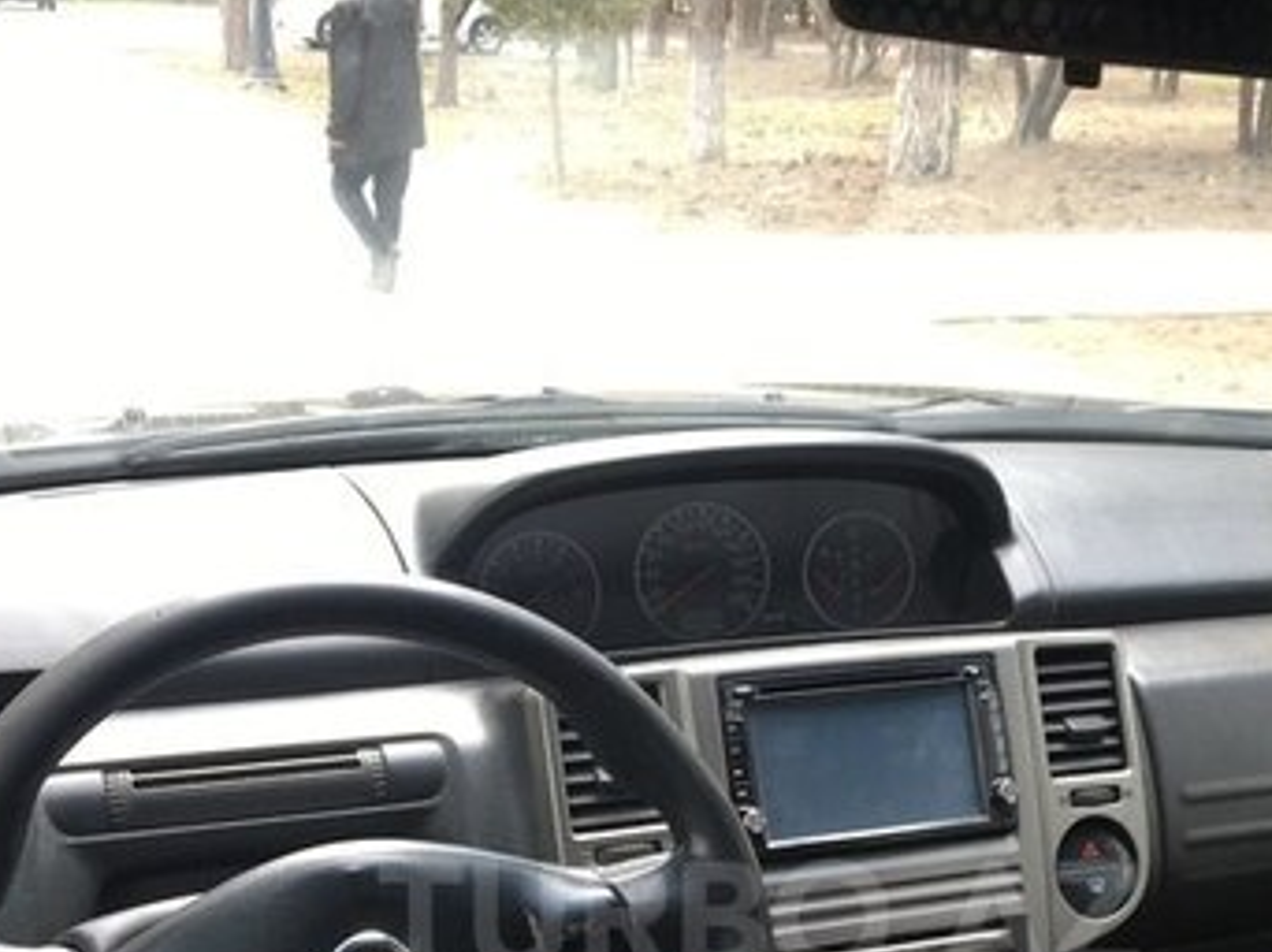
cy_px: 917
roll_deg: -4.0
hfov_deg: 34.3
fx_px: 2056
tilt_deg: -23.6
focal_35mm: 56
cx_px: 759
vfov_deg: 25.0
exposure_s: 1/50
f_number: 2.2
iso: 25
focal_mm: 4.15
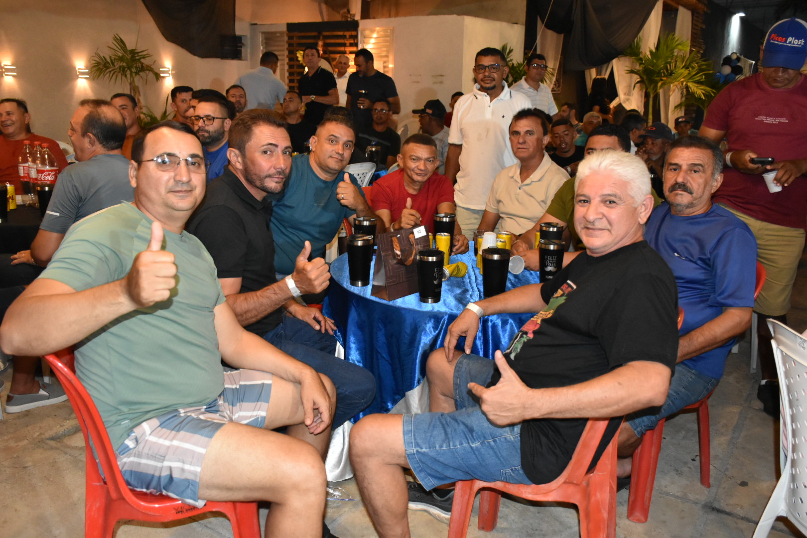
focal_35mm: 30
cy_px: 269
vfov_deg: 43.6
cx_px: 404
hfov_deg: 61.9
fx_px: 672
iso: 3200
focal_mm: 20
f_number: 4
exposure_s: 1/100
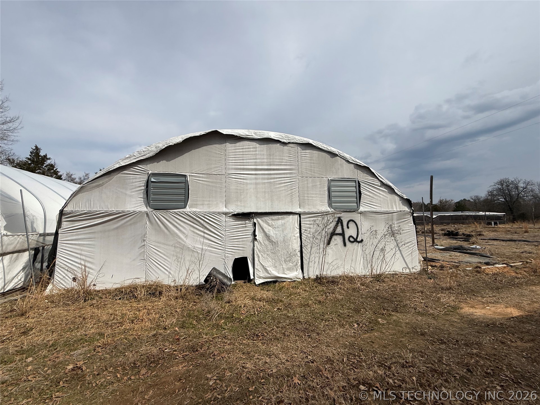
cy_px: 202
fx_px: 218
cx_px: 270
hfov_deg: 102.1
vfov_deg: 85.7
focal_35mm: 14
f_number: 2.2
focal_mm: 2.22
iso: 50
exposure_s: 1/3891
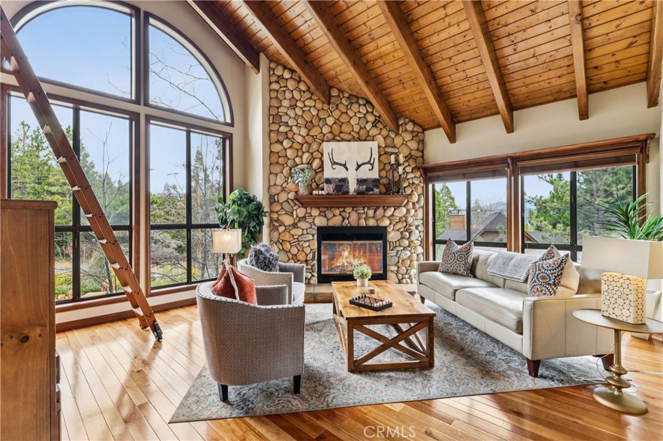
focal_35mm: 16
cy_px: 220
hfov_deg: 95.7
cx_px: 332
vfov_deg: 72.7
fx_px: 300
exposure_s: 1/3.33
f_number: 13
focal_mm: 16.3
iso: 100
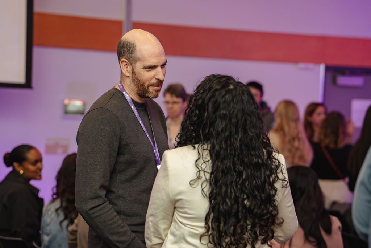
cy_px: 114
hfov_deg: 19.5
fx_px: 1077
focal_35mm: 104
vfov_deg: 13.1
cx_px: 185
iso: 1000
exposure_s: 1/100
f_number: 2.8
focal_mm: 91
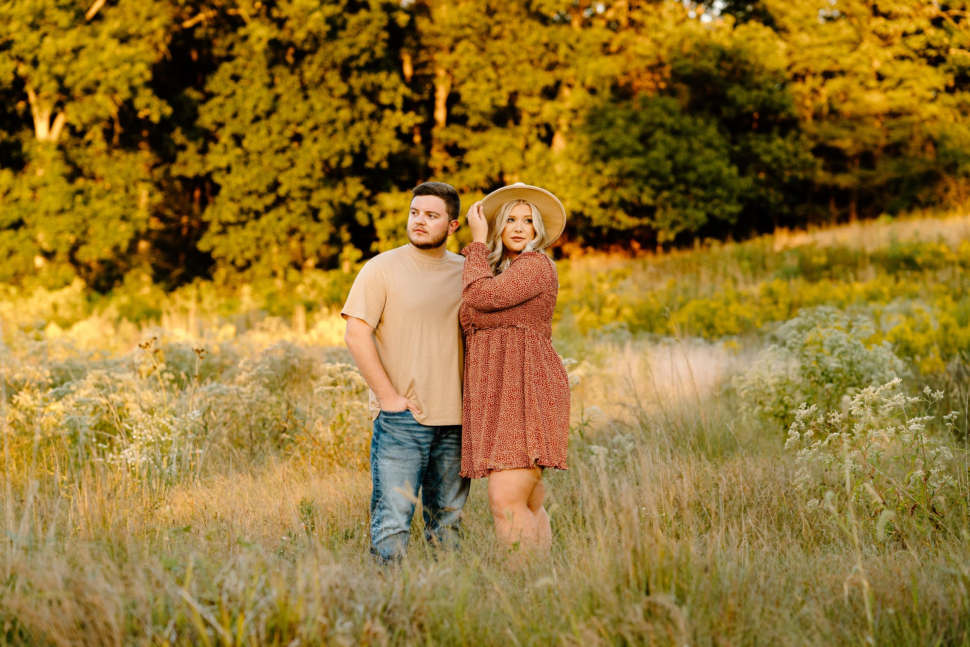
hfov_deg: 23.8
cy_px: 324
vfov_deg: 16.0
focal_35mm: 85
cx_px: 485
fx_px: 2298
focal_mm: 85
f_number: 2.8
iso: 320
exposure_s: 1/400
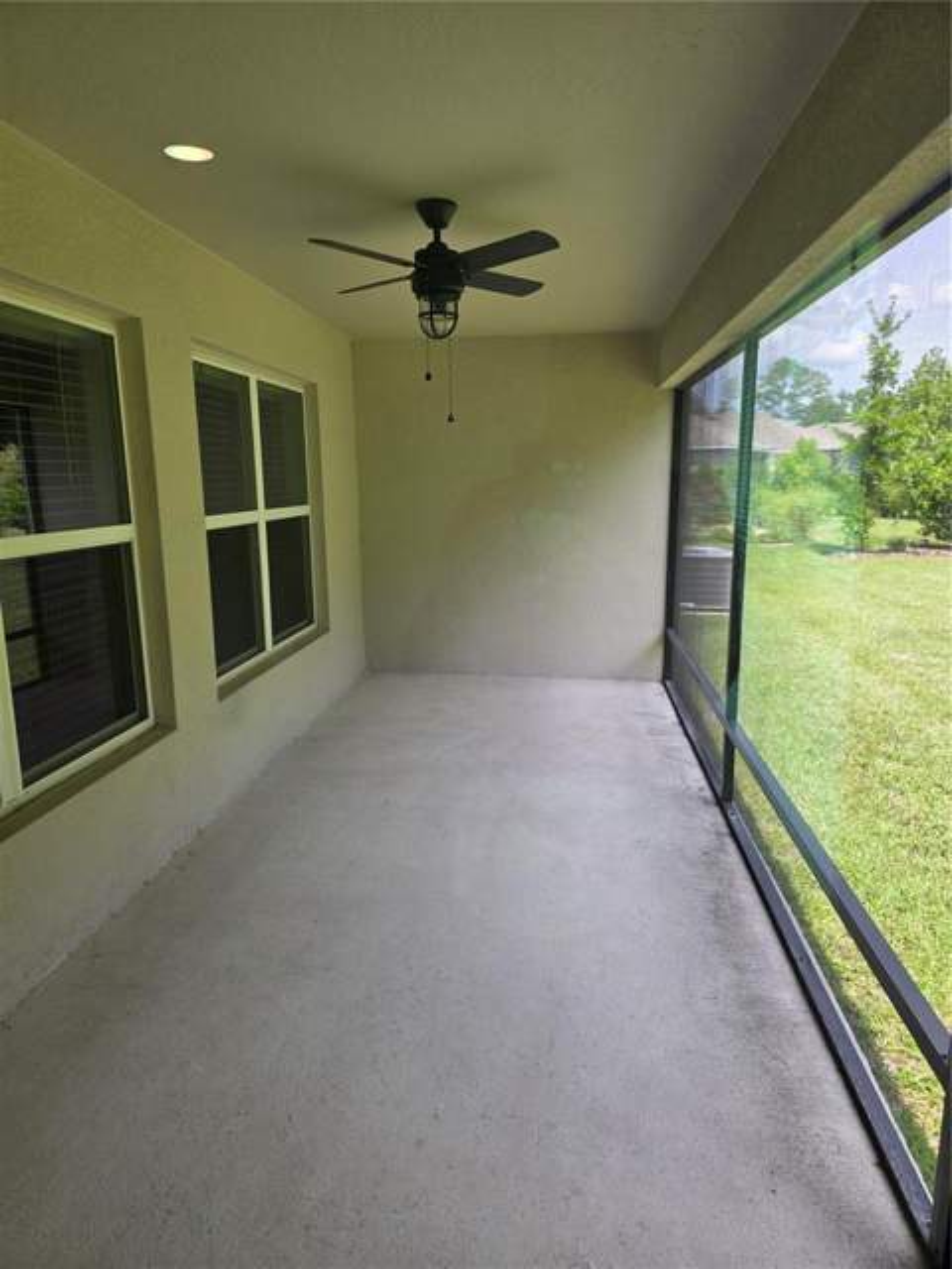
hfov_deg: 58.9
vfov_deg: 73.9
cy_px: 634
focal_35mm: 23
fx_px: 843
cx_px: 476
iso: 25
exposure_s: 1/120
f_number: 1.7
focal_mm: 6.3
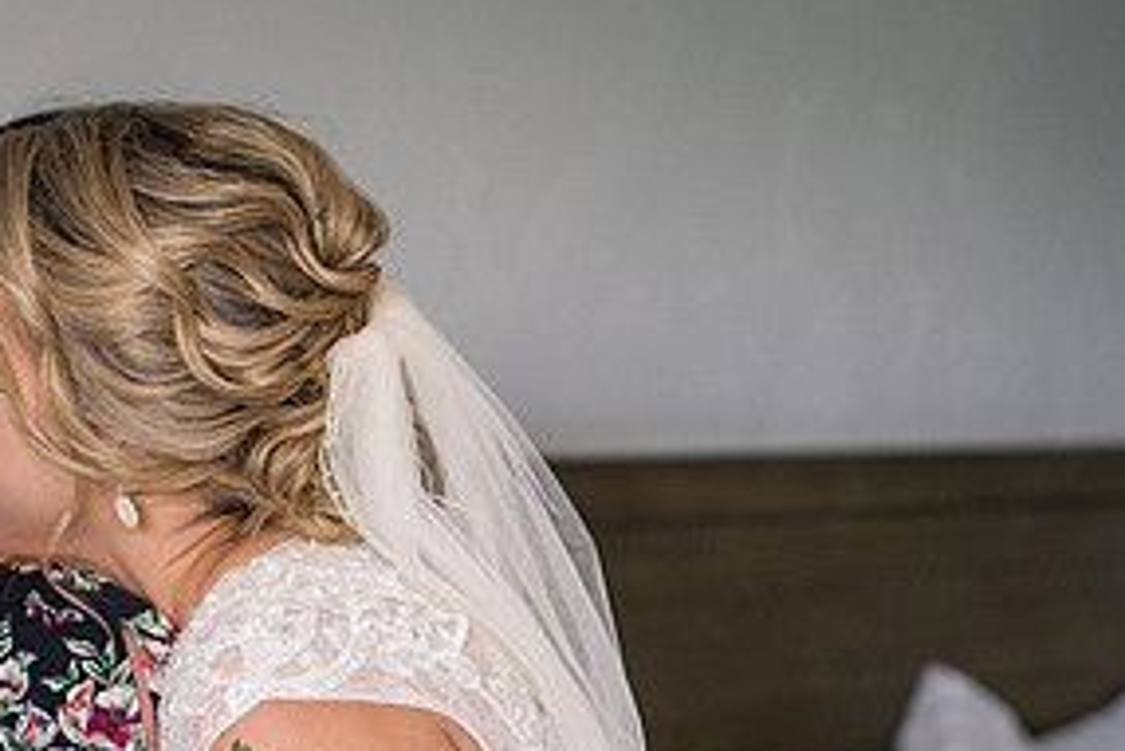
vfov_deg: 12.1
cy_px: 505
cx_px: 331
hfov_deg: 18.0
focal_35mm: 113
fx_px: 3533
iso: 640
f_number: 2.8
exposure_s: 1/250
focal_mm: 50
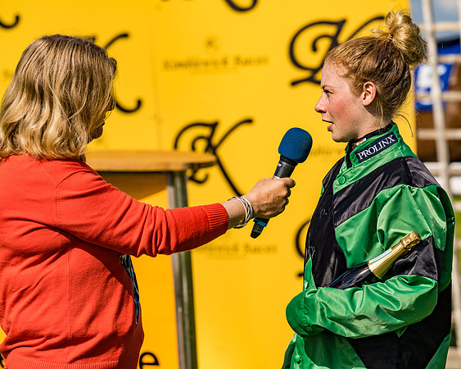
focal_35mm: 152
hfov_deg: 12.7
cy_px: 184
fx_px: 2074
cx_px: 239
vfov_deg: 10.2
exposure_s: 1/1600
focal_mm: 135
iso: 50
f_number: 3.5
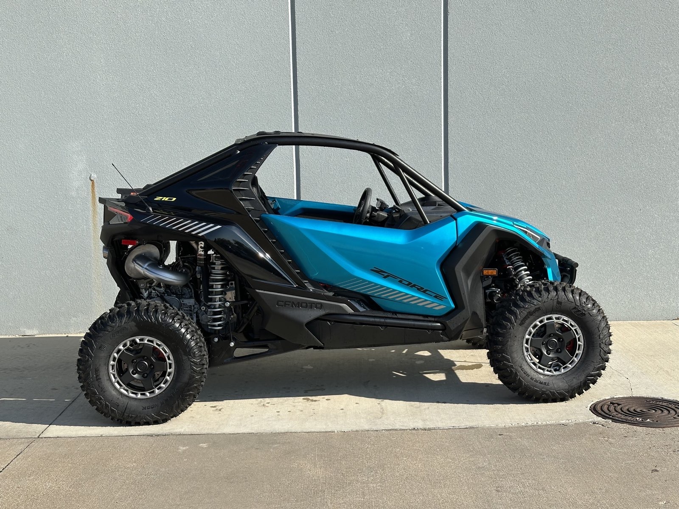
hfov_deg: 39.7
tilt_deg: -6.3
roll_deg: +2.1
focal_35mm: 48
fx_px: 942
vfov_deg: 30.3
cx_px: 340
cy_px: 254
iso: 64
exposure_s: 1/3058
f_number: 1.78
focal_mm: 6.86
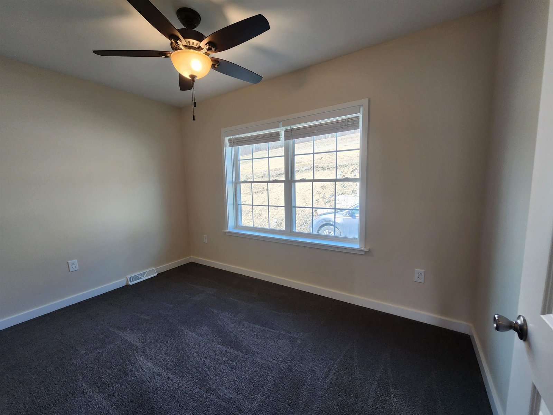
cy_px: 208
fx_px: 208
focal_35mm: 13
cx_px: 276
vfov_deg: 89.9
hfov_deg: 106.2
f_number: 2.2
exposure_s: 1/60
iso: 125
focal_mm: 2.2
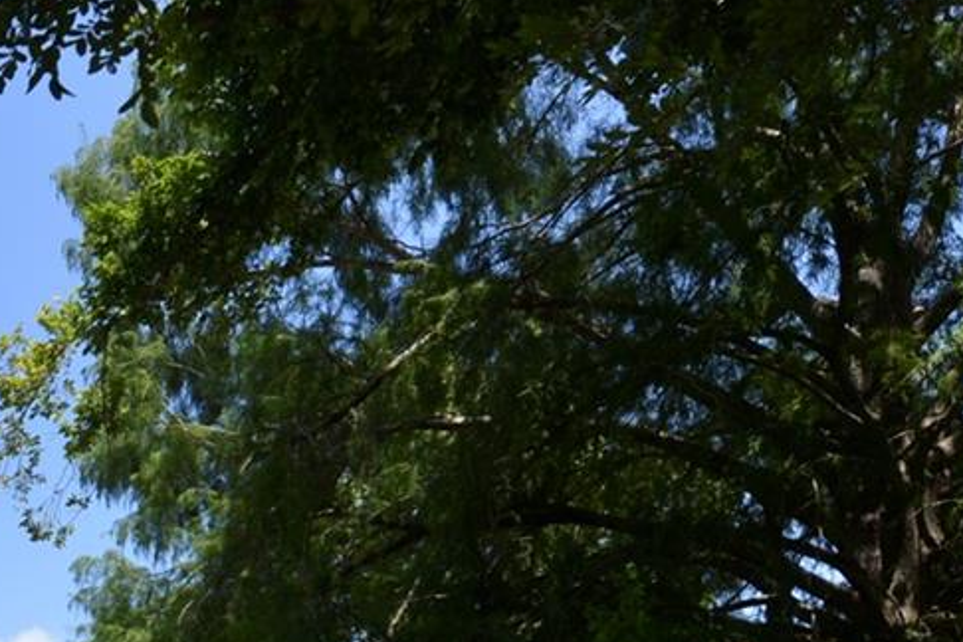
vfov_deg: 20.8
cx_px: -378
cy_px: 845
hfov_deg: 26.9
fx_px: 1578
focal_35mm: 59
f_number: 9
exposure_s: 1/250
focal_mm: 14
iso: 160
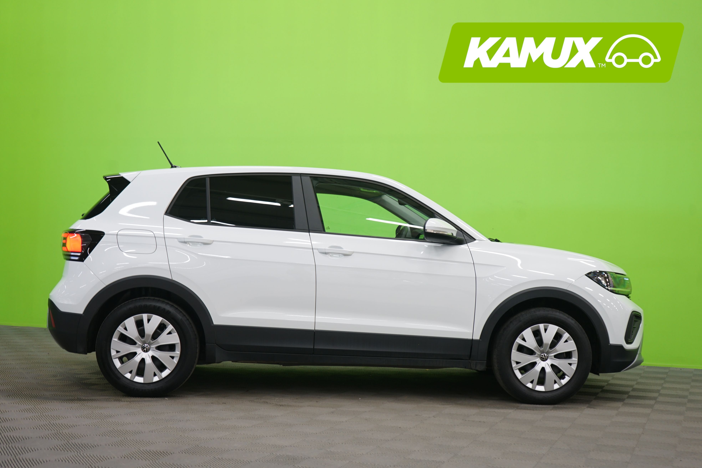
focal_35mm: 50
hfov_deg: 39.6
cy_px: 234
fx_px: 975
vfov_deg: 27.0
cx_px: 351
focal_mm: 50
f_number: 5
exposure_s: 1/8
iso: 400
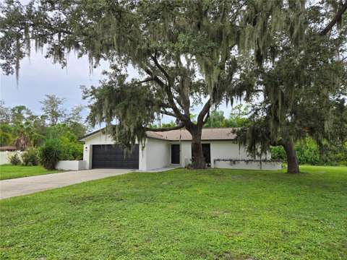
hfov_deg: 73.9
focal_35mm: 23
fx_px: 231
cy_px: 130
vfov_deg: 58.9
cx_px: 174
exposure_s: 1/1176
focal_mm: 5.4
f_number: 1.8
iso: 25
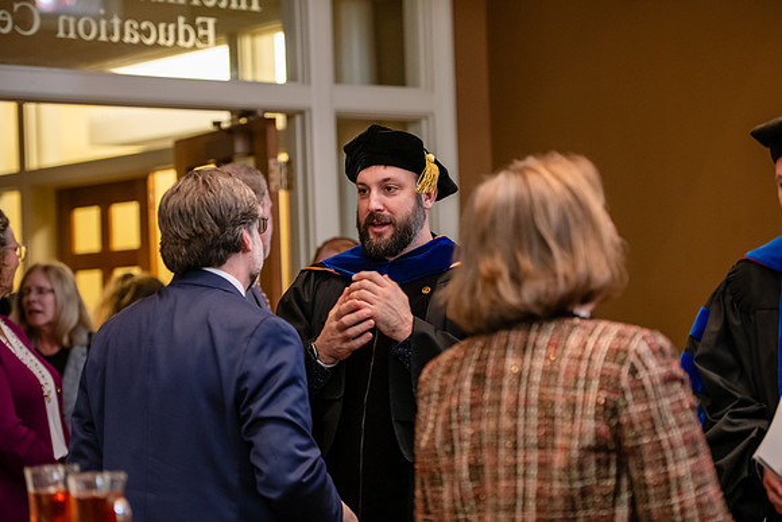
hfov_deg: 21.5
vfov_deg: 14.4
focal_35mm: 95
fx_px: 2064
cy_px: 261
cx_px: 391
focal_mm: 95
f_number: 3.2
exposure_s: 1/200
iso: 2500
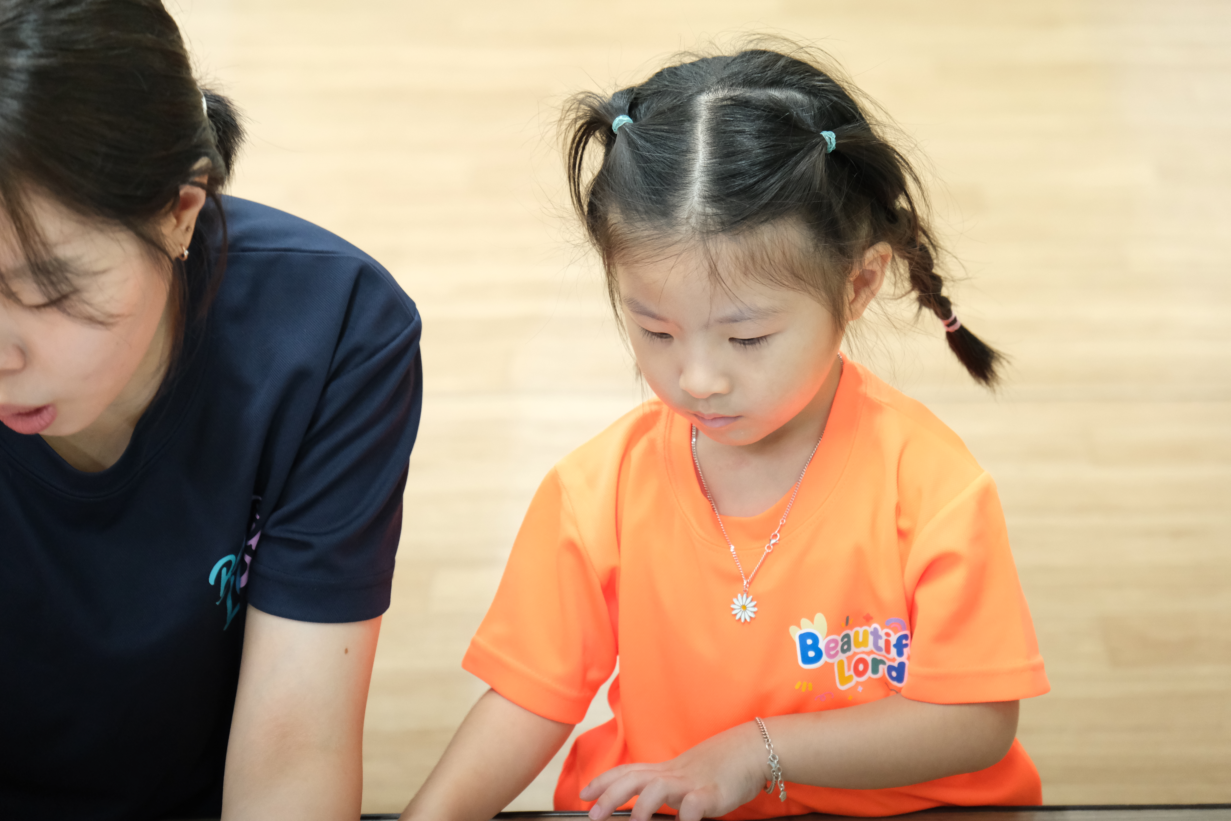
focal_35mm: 105
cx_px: 616
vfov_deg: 13.0
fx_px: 3590
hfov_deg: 19.5
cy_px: 410
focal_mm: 70
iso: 4000
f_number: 3.5
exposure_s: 1/250
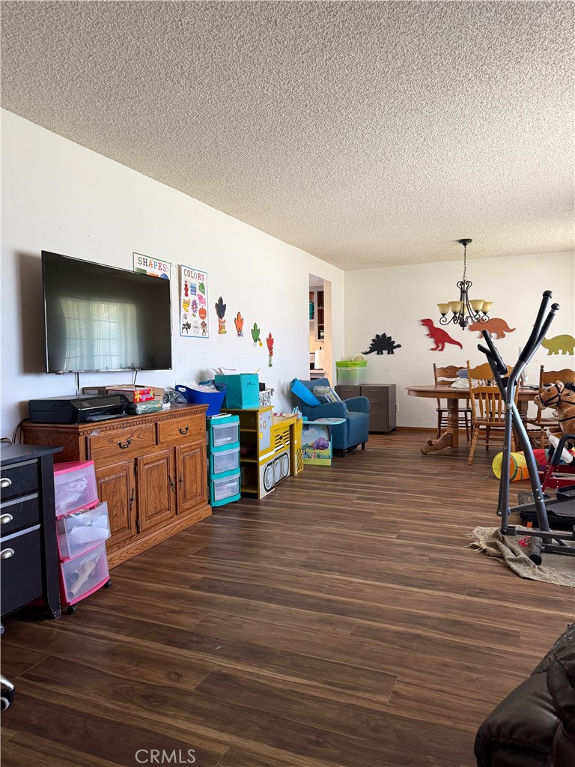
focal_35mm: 24
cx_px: 288
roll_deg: +0.7
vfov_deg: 71.6
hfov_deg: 56.8
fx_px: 532
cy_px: 384
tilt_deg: -3.4
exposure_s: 1/60
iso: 250
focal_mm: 6.76
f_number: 1.78
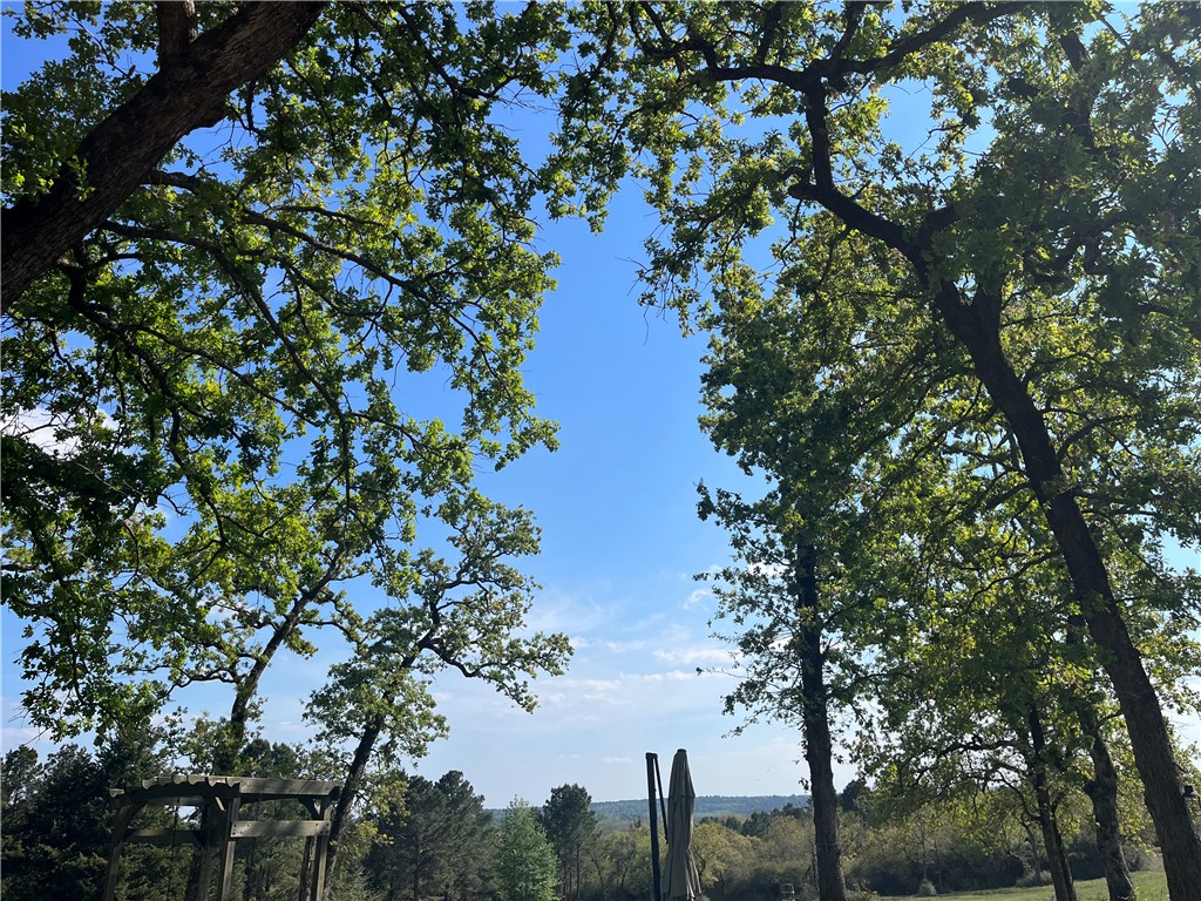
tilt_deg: +21.2
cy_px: 450
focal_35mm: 26
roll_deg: +2.6
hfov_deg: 67.3
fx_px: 902
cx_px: 600
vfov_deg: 53.1
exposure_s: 1/3623
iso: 50
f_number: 1.6
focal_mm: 5.1
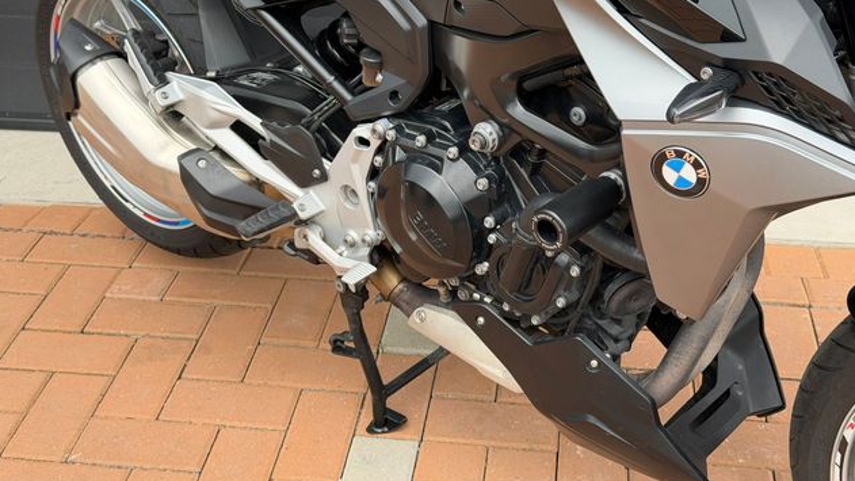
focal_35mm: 53
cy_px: 172
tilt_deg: -27.6
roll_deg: +1.2
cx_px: 431
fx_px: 1202
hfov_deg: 39.2
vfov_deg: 22.6
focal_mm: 6.76
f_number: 1.78
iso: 80
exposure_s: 1/1133
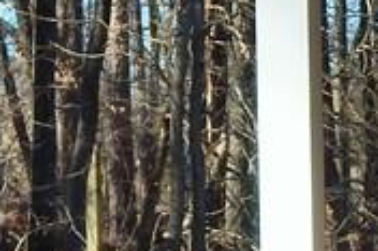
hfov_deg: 6.3
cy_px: 626
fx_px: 3430
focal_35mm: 327
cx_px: 341
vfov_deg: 4.1
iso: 125
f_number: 3.8
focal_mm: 9.7
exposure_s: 1/500
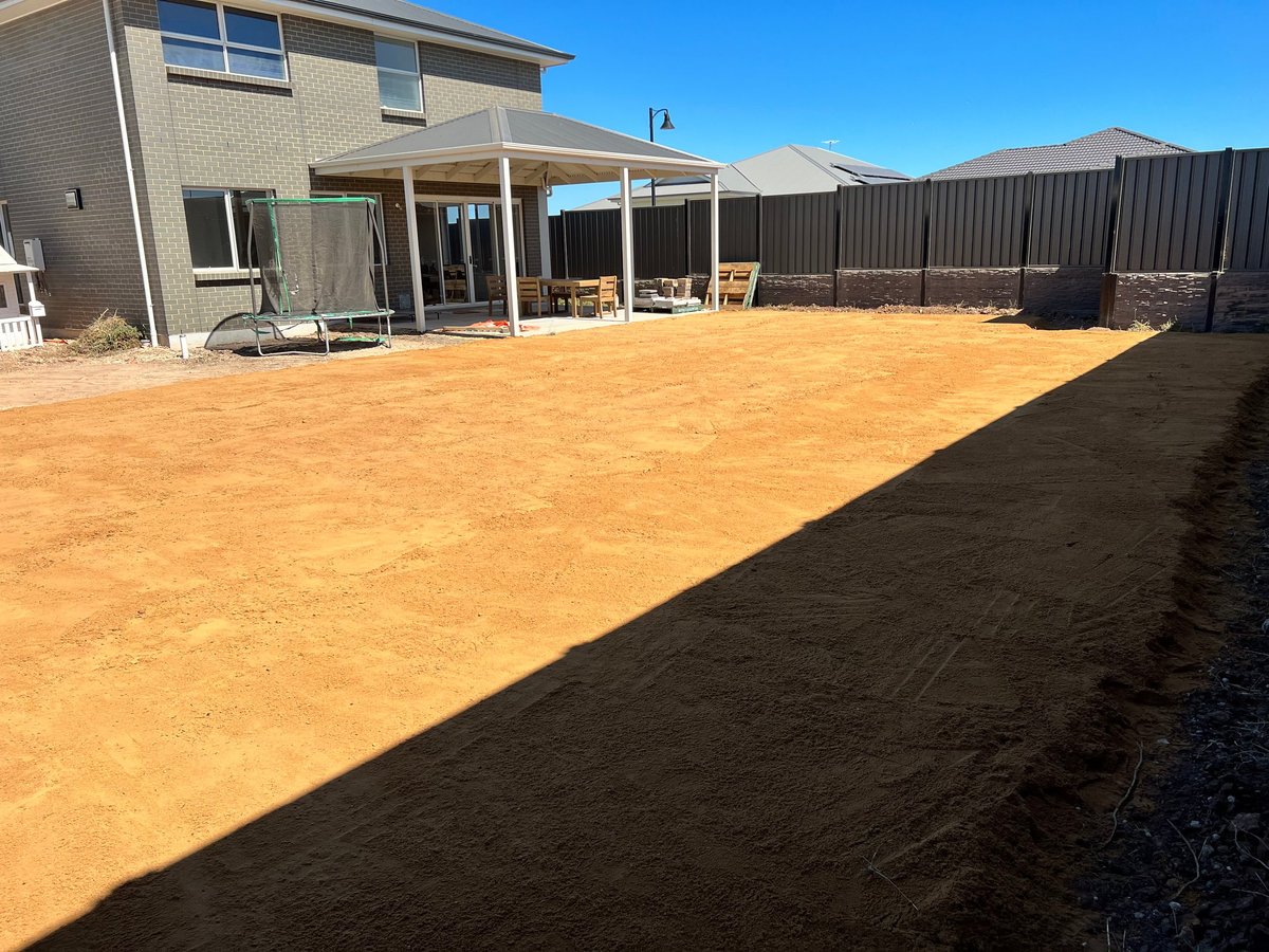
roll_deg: +1.6
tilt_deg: -13.8
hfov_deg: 67.3
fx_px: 953
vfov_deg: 53.1
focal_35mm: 26
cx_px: 634
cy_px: 476
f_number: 1.5
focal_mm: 5.7
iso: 50
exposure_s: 1/3968
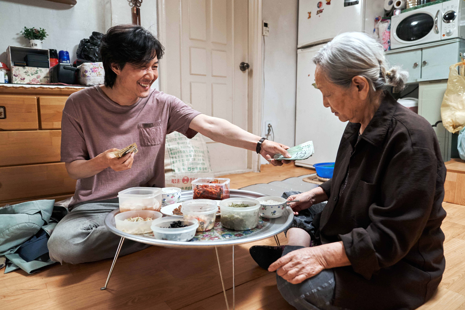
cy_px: 155
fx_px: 310
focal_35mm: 24
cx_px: 232
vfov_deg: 53.1
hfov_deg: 73.7
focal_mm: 24
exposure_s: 1/100
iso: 3200
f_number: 2.8
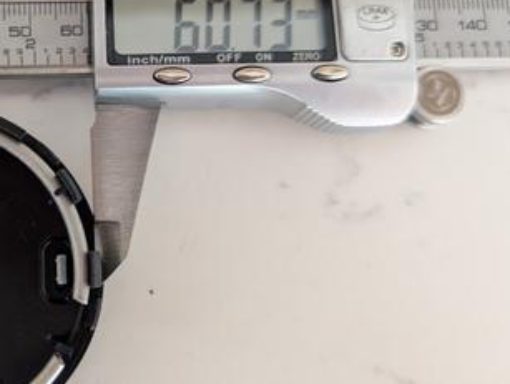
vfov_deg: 29.1
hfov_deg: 35.9
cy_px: 155
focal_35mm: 50
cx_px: 53
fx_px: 738
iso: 267
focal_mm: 6.9
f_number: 1.68
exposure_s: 1/23.8
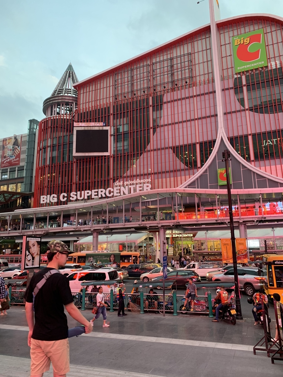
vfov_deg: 67.3
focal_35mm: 26
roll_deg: +0.0
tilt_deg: +14.6
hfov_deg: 53.1
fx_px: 283
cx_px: 142
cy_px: 188
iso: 100
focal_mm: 4.25
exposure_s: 1/60
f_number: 1.8
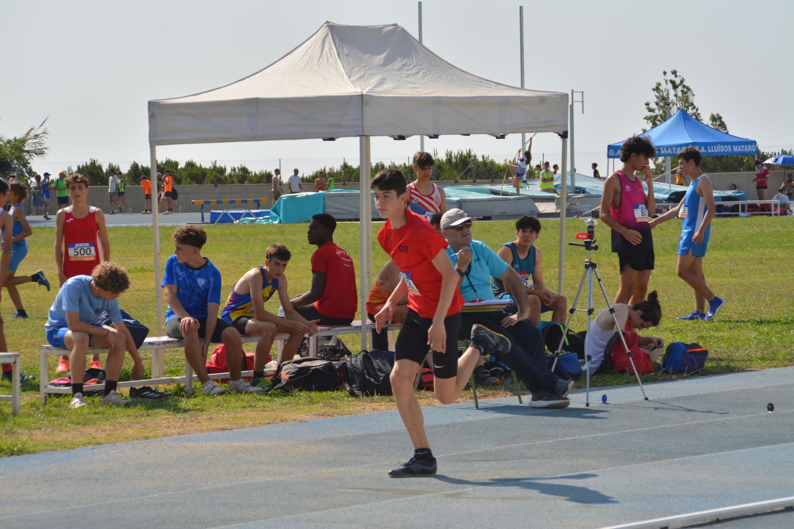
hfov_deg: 13.7
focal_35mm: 150
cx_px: 397
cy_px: 264
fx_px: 3308
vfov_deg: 9.1
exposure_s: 1/1600
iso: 400
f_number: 7.1
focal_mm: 100
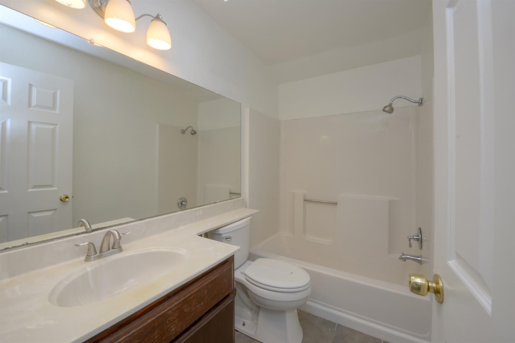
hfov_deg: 104.3
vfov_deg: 81.2
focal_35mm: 14
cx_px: 258
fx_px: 200
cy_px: 172
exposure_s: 1/50
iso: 400
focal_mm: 14
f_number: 10
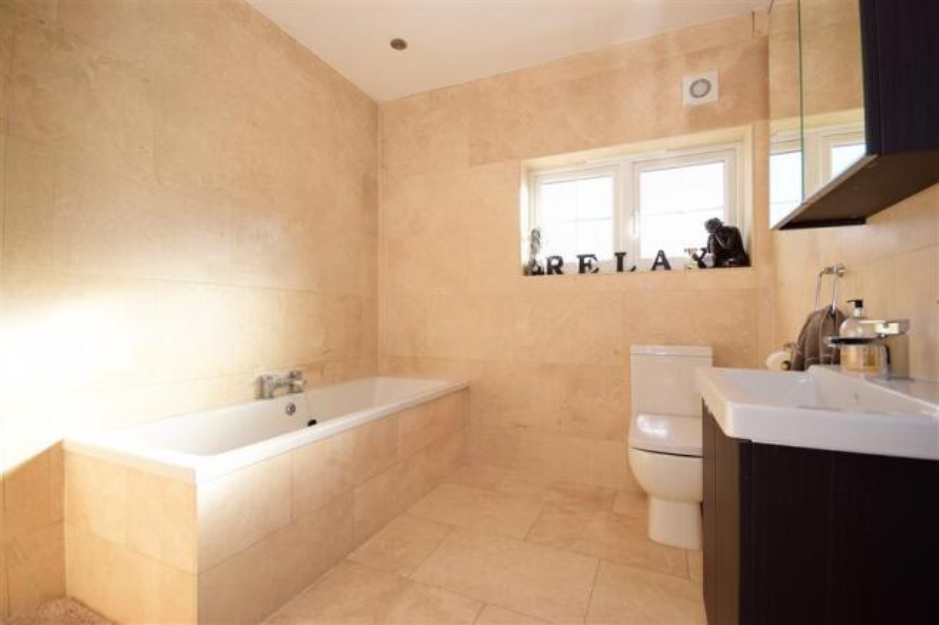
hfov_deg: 100.4
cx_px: 470
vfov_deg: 77.3
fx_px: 391
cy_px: 312
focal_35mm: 15
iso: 400
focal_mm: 10
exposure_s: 1/125
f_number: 8
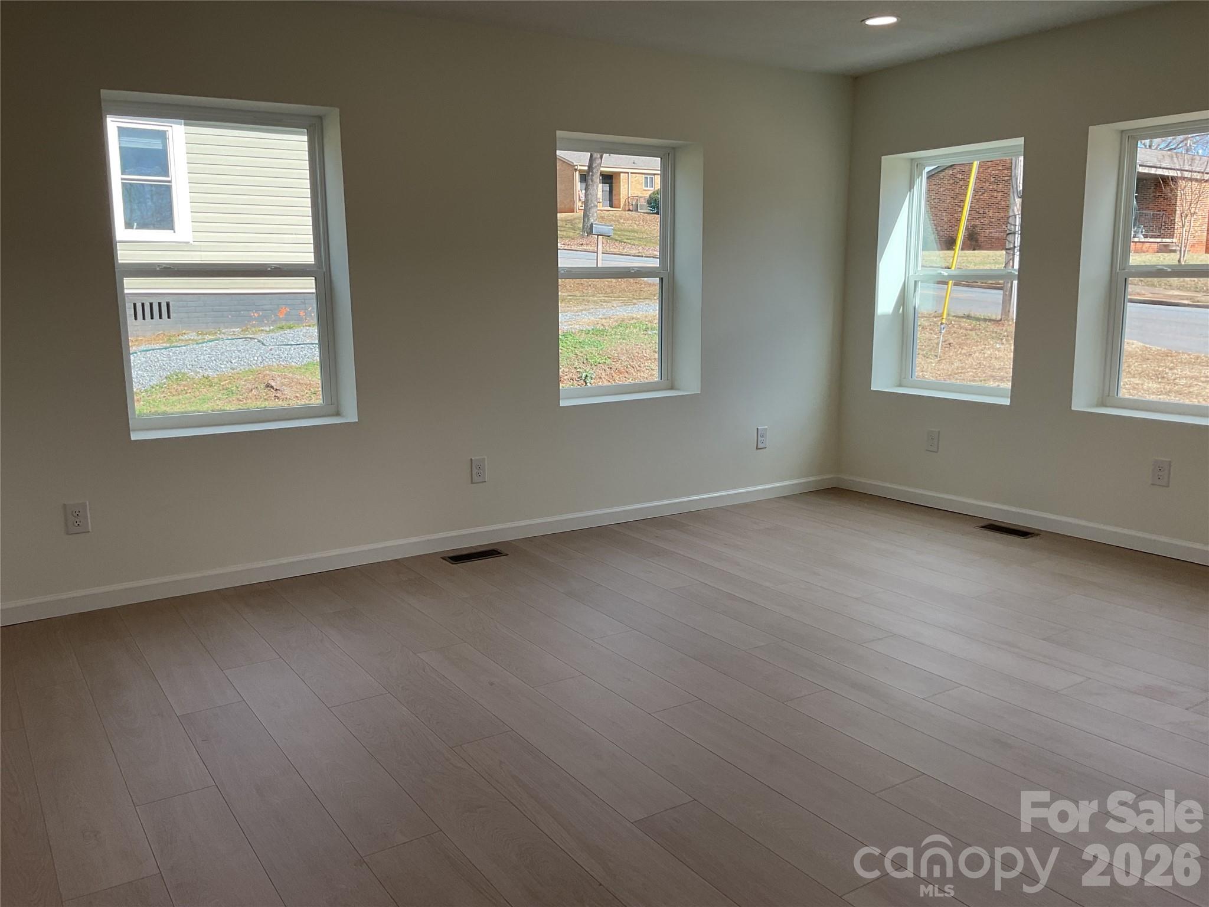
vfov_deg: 48.2
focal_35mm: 29
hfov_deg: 61.7
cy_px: 454
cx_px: 604
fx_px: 1013
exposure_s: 1/253
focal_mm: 3
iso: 16
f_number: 1.8
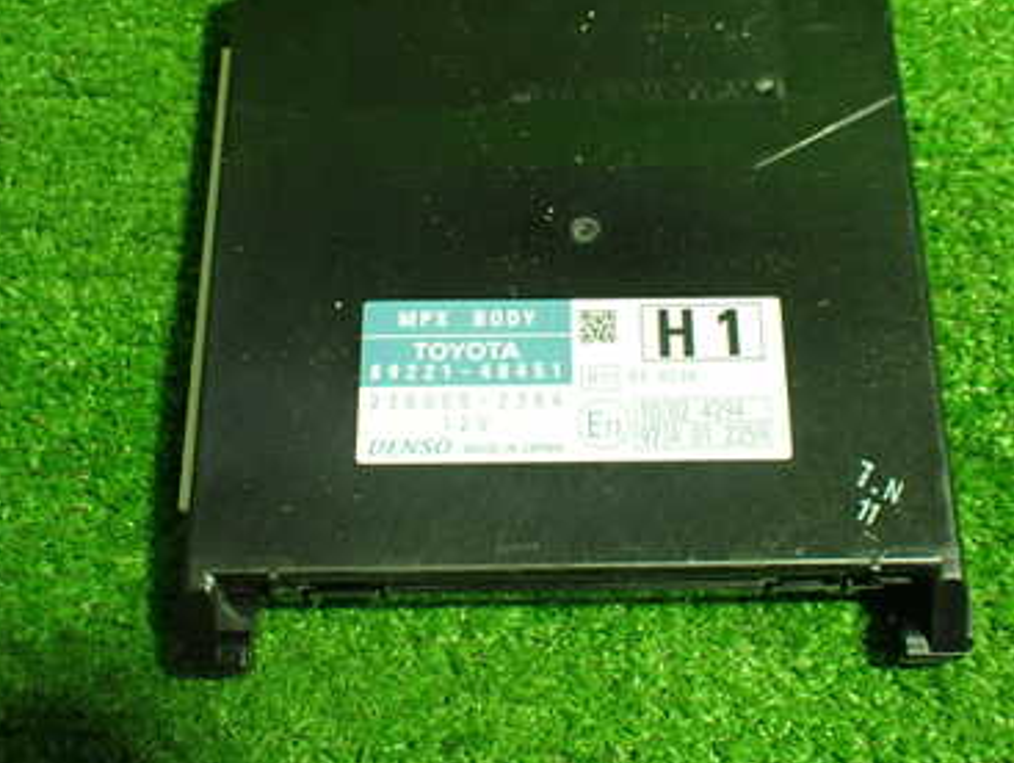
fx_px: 1437
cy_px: 279
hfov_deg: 38.8
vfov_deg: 29.6
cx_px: 564
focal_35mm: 49
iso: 800
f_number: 2.3
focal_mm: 5.4
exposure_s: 1/60
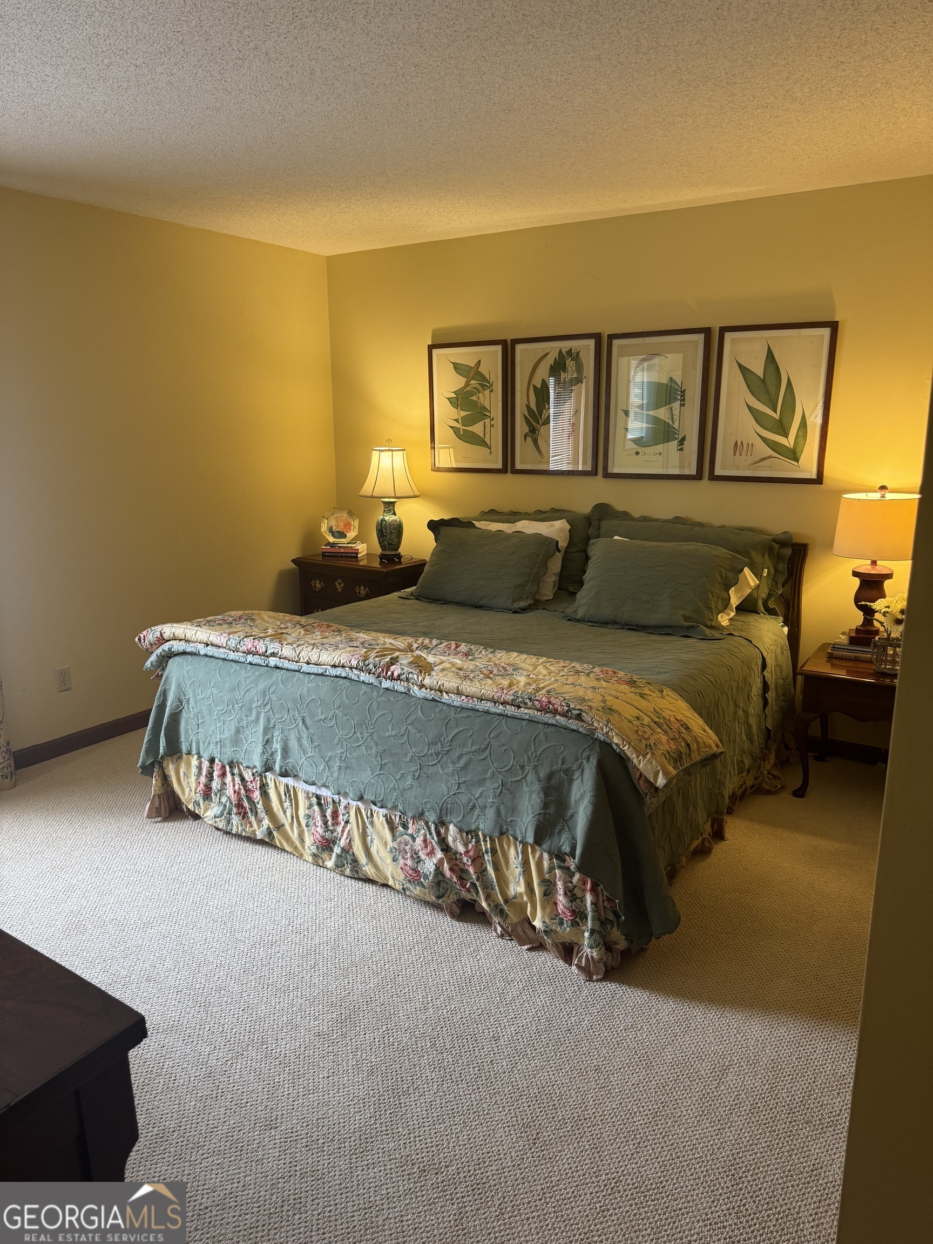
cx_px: 466
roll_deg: +0.3
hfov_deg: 56.8
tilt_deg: -13.7
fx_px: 862
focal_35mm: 24
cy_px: 622
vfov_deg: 71.6
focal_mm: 6.76
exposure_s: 1/60
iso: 160
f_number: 1.78
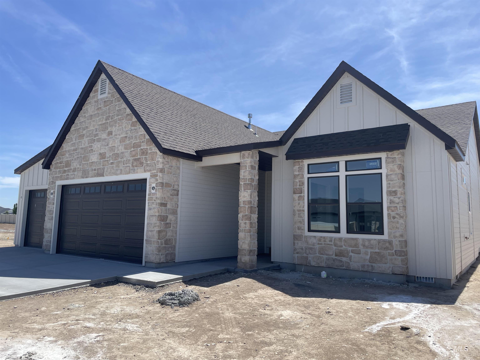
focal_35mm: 26
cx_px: 240
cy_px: 180
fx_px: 361
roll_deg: +0.0
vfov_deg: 53.1
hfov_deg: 67.3
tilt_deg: +8.7
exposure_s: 1/2304
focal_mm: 4.2
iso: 32
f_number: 1.6
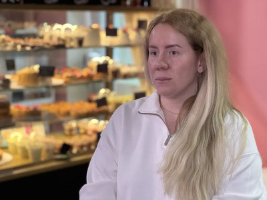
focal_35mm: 77
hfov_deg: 25.3
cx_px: 134
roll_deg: -0.3
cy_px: 100
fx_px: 594
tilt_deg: -6.8
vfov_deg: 19.1
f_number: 2.8
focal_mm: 9
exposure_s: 1/49
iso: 500
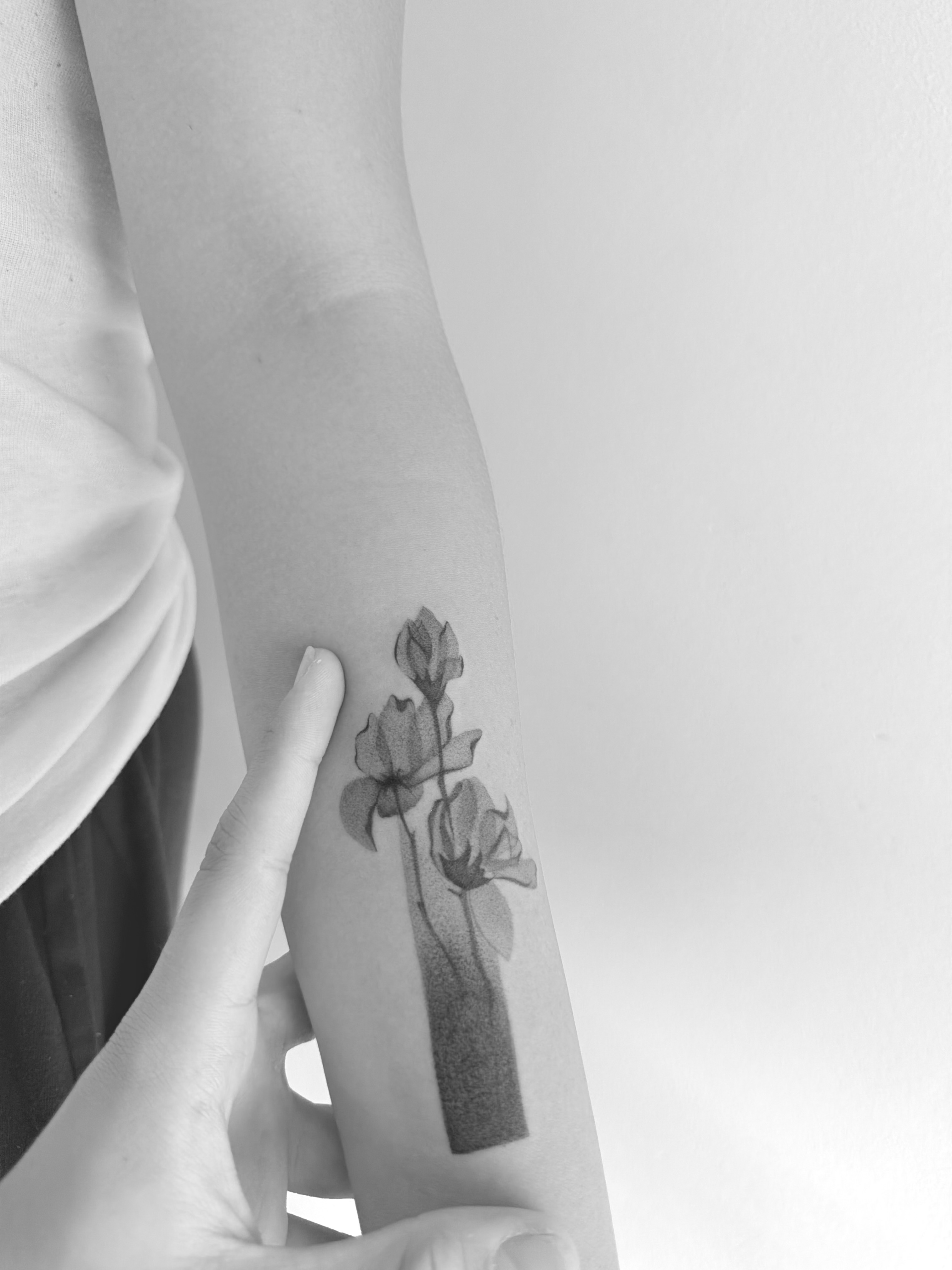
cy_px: 635
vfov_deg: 71.6
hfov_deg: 56.8
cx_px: 476
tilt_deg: -23.4
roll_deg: -13.7
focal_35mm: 24
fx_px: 880
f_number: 1.78
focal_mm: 6.76
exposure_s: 1/60
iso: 320
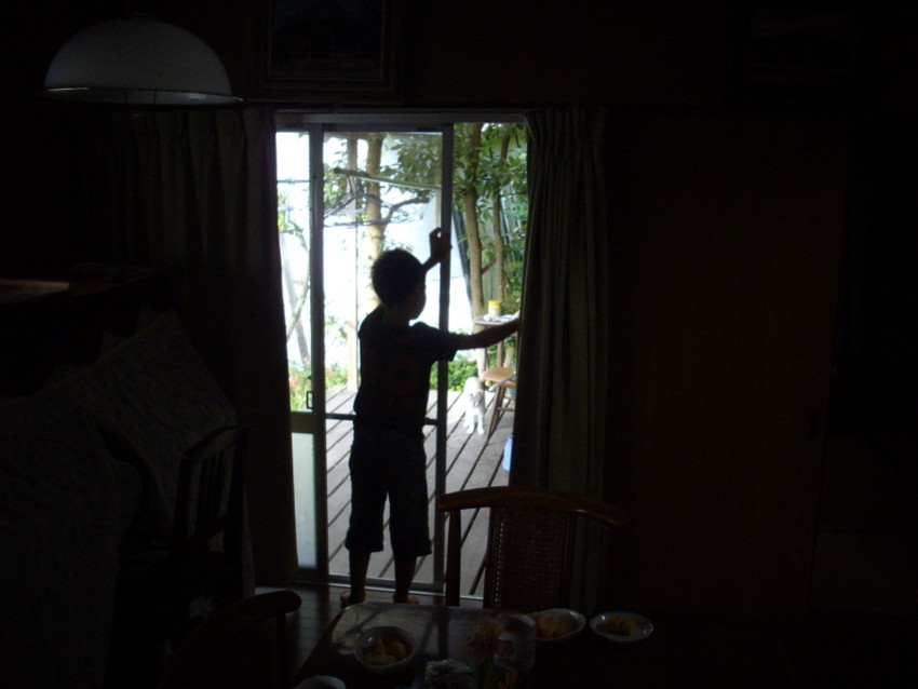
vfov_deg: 38.7
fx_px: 981
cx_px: 459
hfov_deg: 50.1
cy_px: 344
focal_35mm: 37
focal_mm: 6.2
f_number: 2.8
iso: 160
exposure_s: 1/80
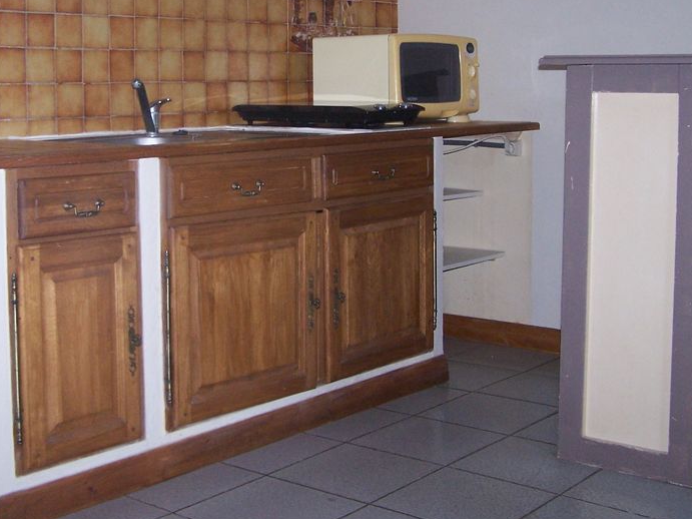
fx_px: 1099
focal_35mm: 55
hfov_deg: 34.9
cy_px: 162
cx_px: 302
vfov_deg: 26.4
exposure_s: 1/60
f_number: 2.8
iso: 140
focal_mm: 6.3
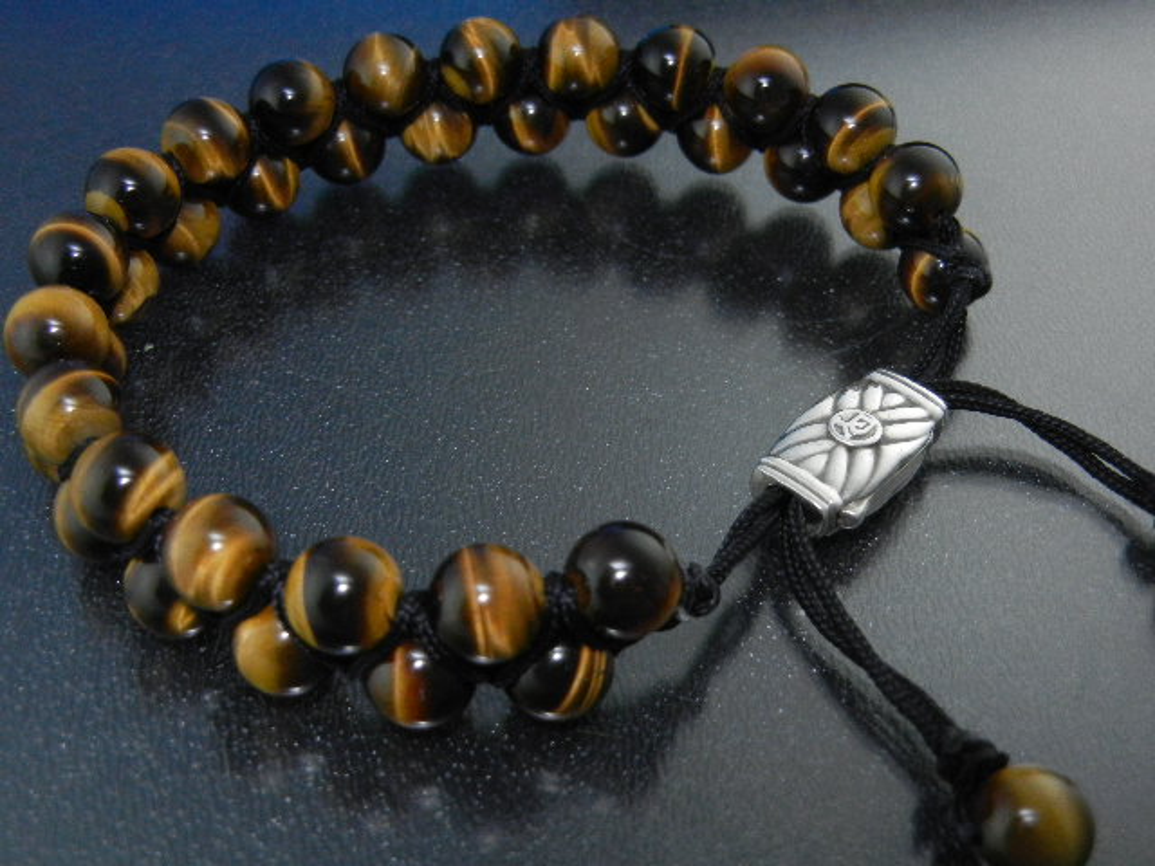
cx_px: 578
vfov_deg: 32.2
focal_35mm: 45
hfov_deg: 42.1
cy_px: 433
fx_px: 1501
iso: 800
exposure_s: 1/30
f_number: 7.6
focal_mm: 8.1
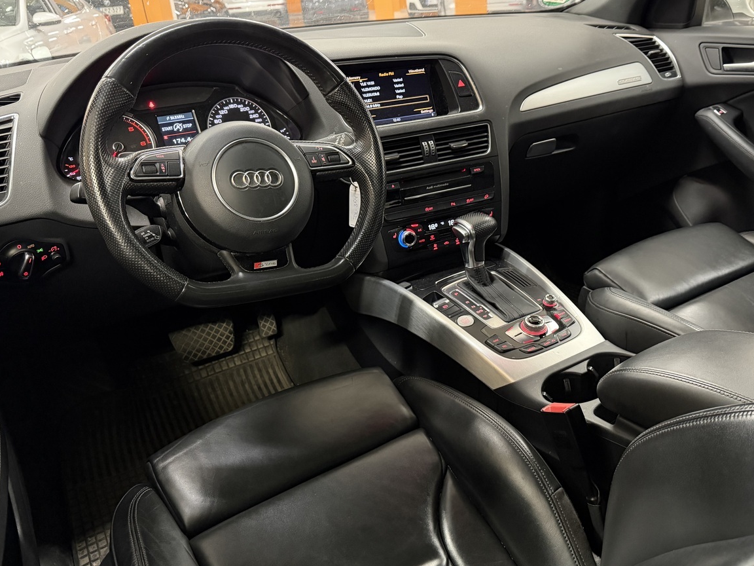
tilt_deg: -24.0
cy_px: 278
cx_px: 427
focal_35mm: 30
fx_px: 653
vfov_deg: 46.8
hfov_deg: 59.7
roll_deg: +4.6
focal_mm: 6.76
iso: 1000
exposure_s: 1/33
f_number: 1.78
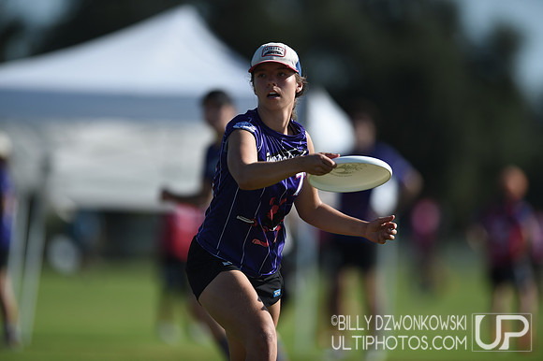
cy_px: 180
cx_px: 272
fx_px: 6030
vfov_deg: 3.4
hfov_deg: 5.2
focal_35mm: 400
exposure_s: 1/2500
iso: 100
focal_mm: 400
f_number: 3.5
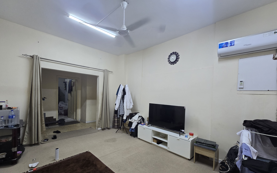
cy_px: 99
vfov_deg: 78.2
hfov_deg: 105.3
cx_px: 137
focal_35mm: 14
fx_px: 106
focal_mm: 2.2
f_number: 2.2
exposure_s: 1/50
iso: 200
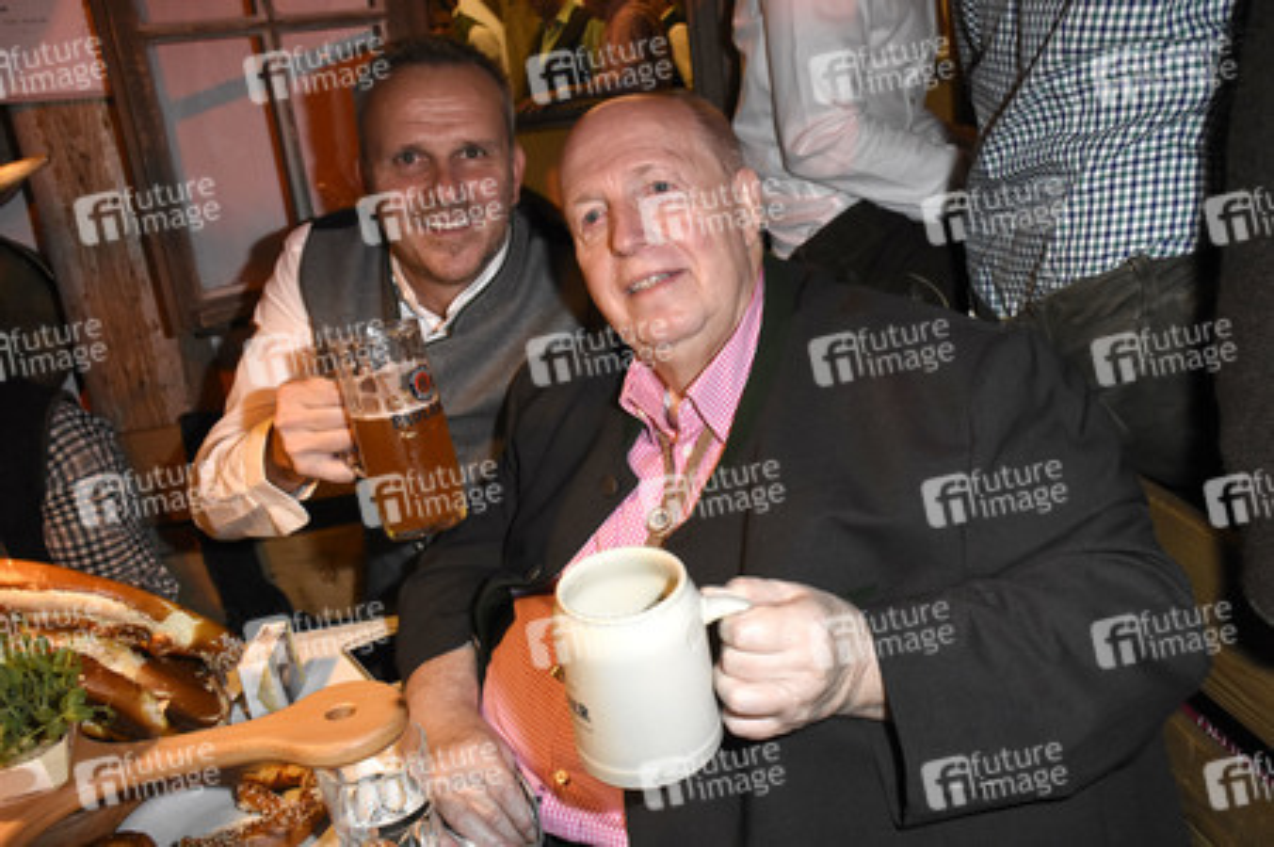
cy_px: 424
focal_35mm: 33
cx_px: 637
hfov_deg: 57.3
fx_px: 1167
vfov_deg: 39.9
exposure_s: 1/60
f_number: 6.3
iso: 3200
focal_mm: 22
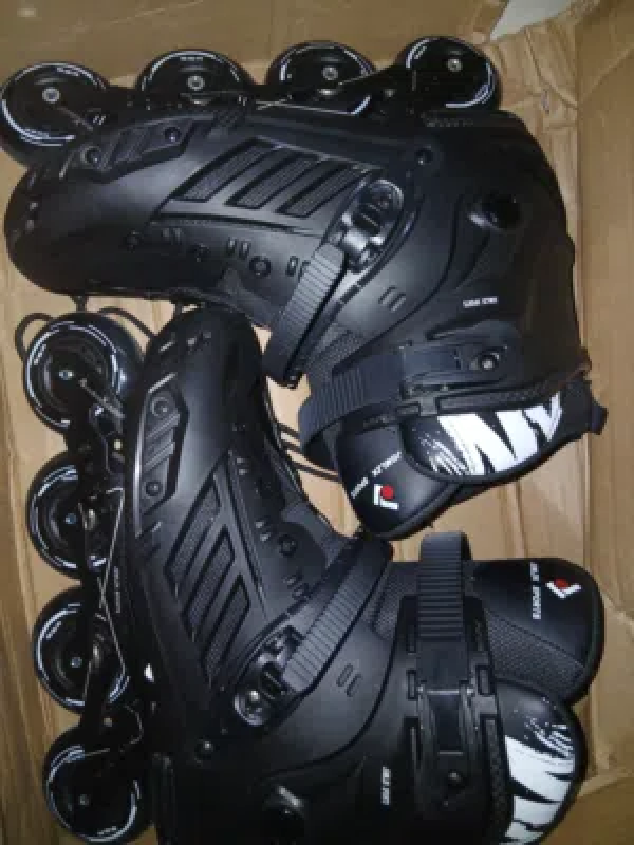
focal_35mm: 26
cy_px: 422
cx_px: 317
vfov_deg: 67.3
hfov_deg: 53.1
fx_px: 635
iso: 160
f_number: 1.8
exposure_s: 1/50
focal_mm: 3.98
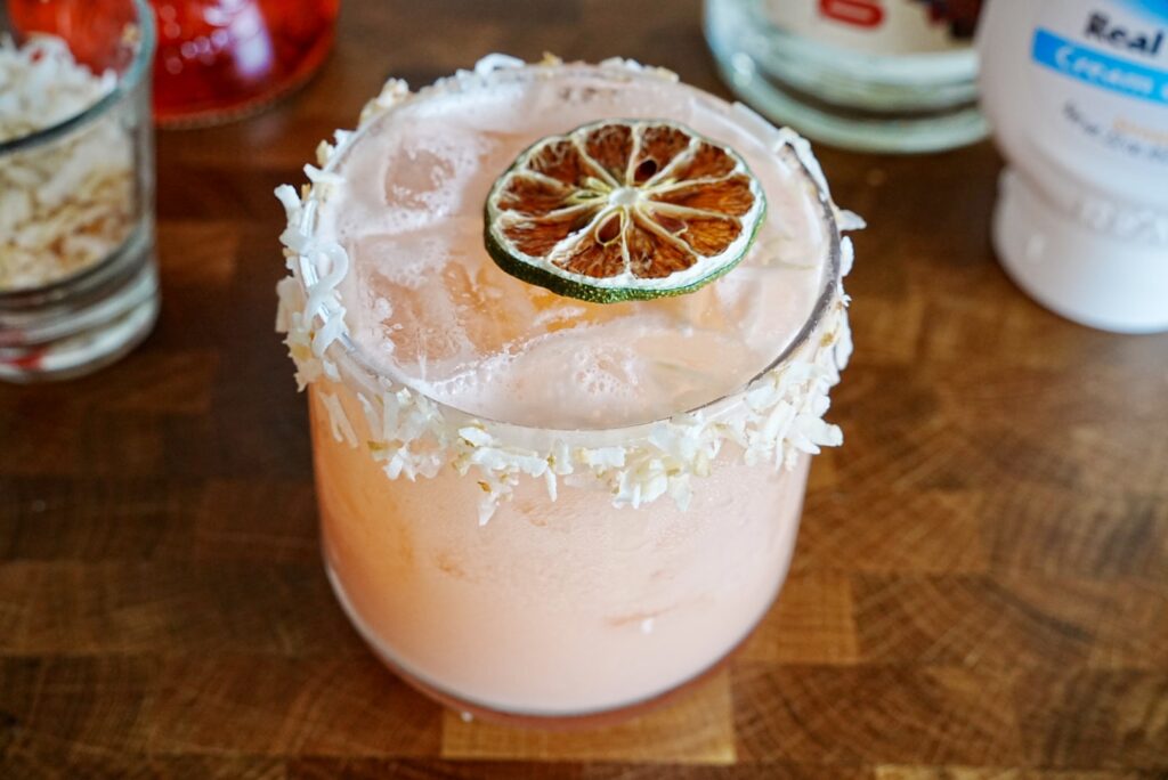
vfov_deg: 31.2
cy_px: 390
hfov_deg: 45.4
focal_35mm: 43
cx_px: 584
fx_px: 1397
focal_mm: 28.7
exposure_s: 1/80
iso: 800
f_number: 5.6
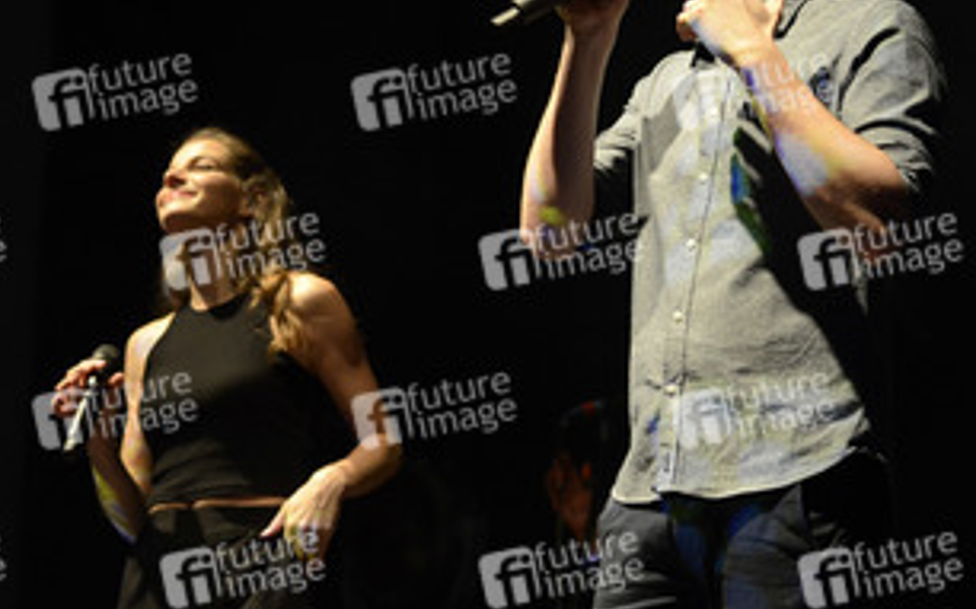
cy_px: 172
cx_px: 477
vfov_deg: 10.6
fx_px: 3270
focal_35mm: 123
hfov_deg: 17.0
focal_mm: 82
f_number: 2.8
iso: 2500
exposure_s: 1/200
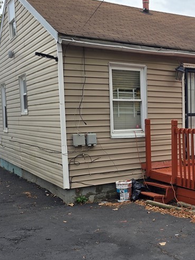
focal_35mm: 48
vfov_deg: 39.6
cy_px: 151
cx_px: 173
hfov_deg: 29.1
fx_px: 361
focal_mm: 6.3
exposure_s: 1/234
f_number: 1.7
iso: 12
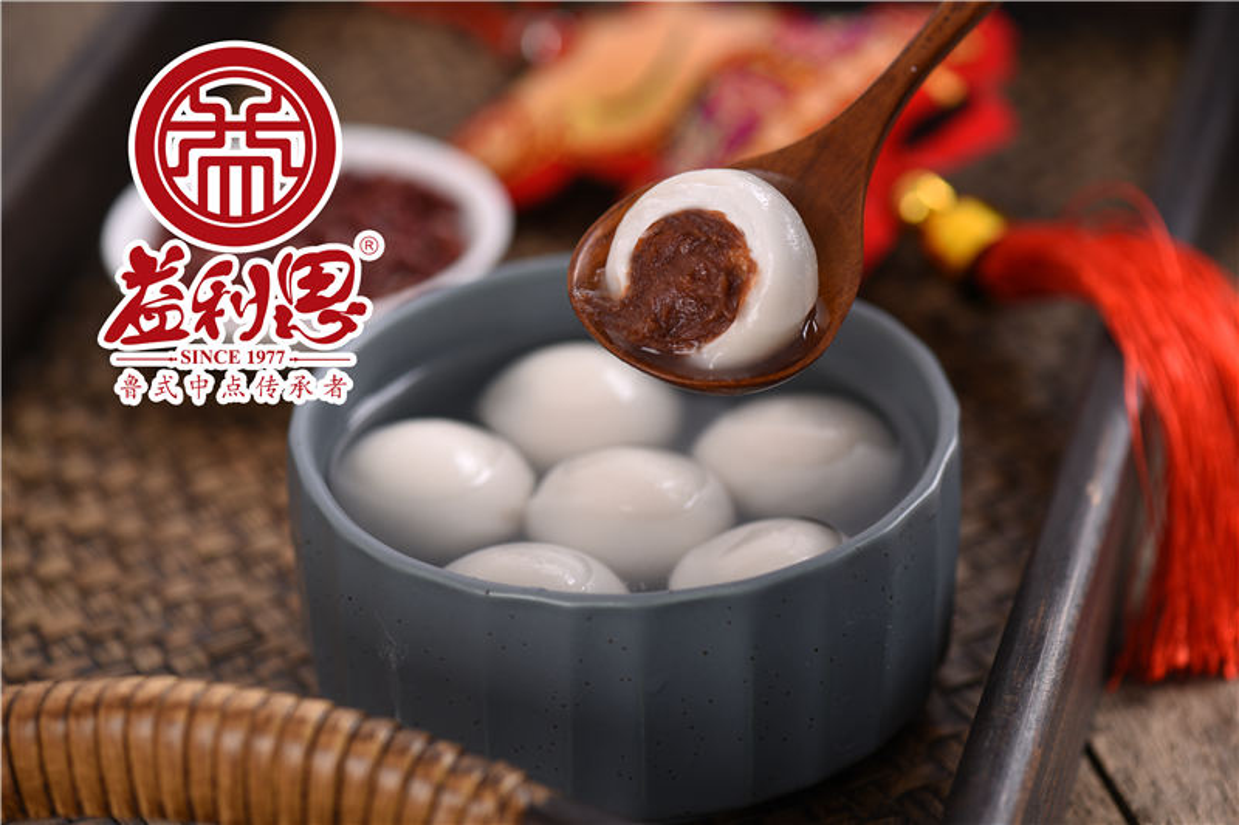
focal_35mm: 105
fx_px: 3613
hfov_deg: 19.5
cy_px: 412
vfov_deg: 13.0
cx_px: 620
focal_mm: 105
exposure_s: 1/125
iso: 31
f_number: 5
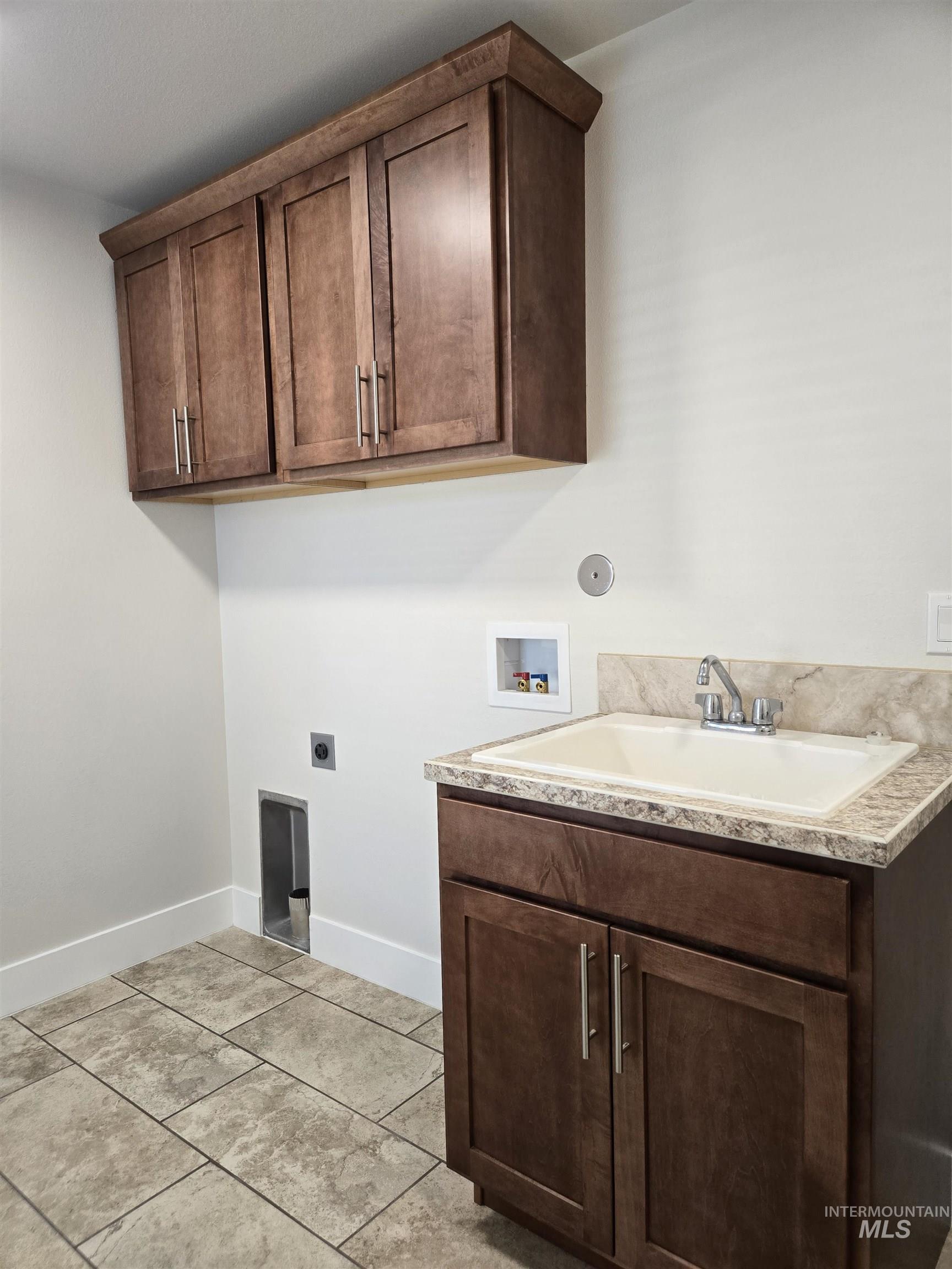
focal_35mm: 23
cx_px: 476
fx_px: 843
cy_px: 634
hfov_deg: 58.9
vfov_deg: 73.9
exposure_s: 1/120
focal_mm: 5.4
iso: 160
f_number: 1.8
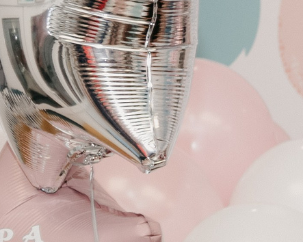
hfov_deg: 7.4
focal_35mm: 226
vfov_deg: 6.7
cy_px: 427
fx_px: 2026
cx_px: 974
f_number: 4
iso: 320
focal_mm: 35
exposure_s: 1/160
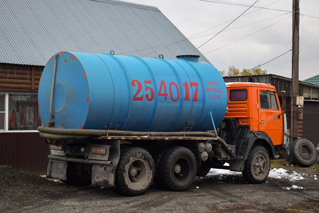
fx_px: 505
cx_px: 160
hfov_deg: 35.1
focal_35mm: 57
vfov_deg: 23.8
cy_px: 106
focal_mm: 38
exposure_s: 1/160
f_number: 6.3
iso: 400
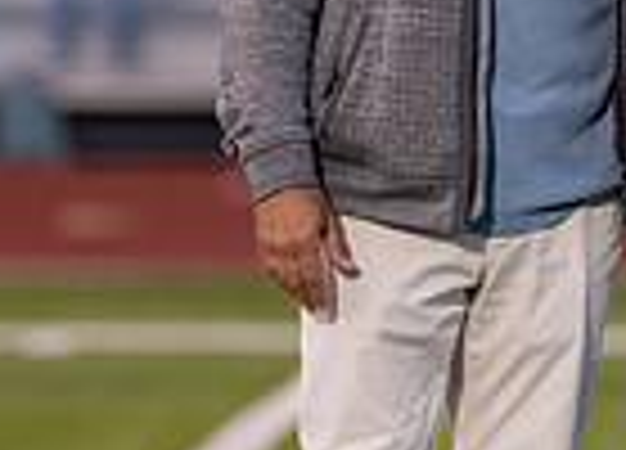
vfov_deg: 1.9
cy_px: 71
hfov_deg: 2.6
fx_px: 13777
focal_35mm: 773
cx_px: 994
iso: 500
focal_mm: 135
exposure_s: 1/640
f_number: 2.2
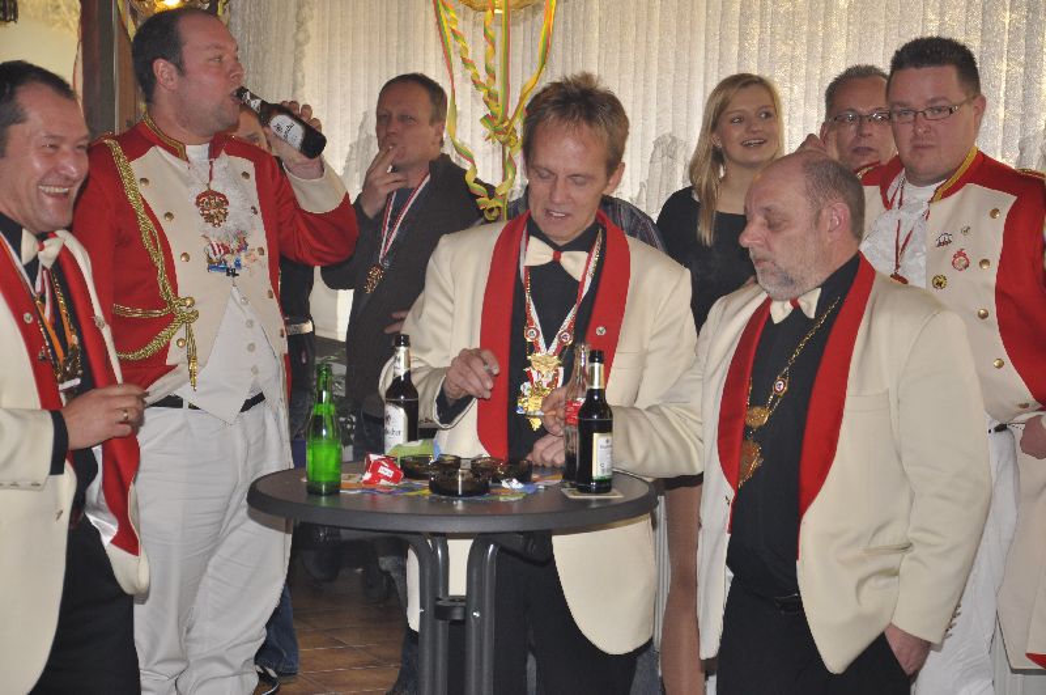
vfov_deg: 14.7
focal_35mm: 93
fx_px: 2698
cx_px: 523
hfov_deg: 21.9
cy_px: 348
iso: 400
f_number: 5.3
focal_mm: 62
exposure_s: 1/60
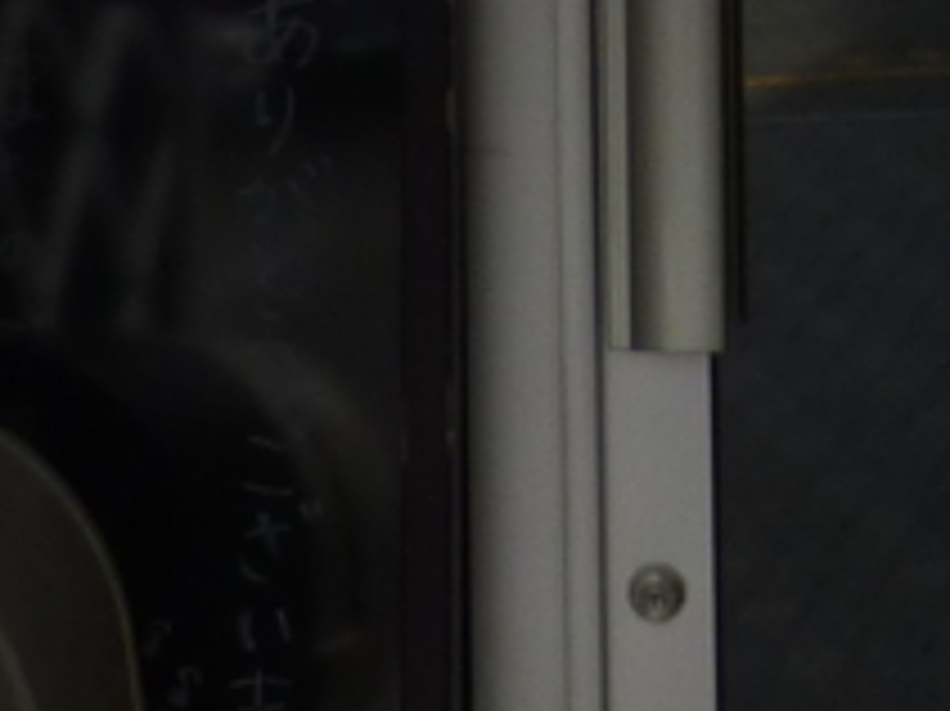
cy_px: -828
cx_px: 1121
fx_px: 4992
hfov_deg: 10.7
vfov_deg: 7.7
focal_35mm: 182
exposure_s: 1/640
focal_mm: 4.3
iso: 100
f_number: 4
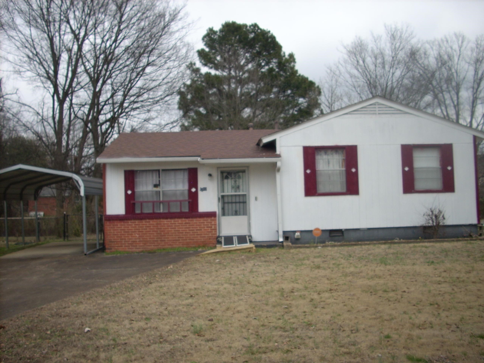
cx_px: 242
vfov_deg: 38.7
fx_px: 517
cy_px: 182
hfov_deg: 50.1
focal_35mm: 37
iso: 64
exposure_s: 1/220
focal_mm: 6.2
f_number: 2.8
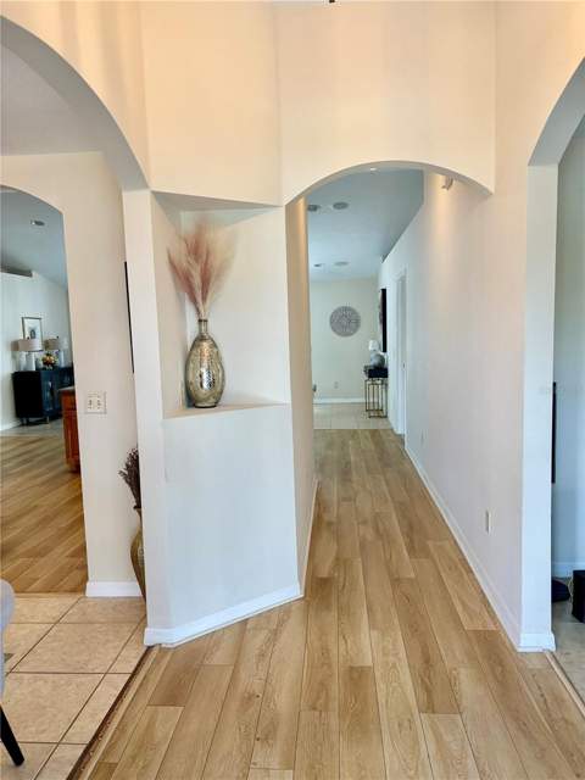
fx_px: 586
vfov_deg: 67.3
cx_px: 292
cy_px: 390
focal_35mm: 26
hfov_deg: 53.1
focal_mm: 5.96
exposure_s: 1/120
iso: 125
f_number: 1.6
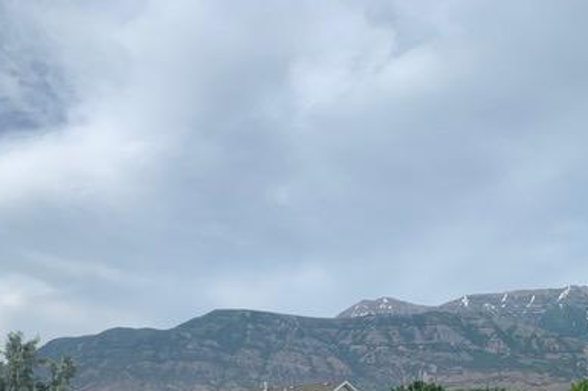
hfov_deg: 41.5
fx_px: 734
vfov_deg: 28.6
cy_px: 354
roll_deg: -0.2
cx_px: 107
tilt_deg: +8.0
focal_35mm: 45
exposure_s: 1/1953
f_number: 1.8
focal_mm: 4.25
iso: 25
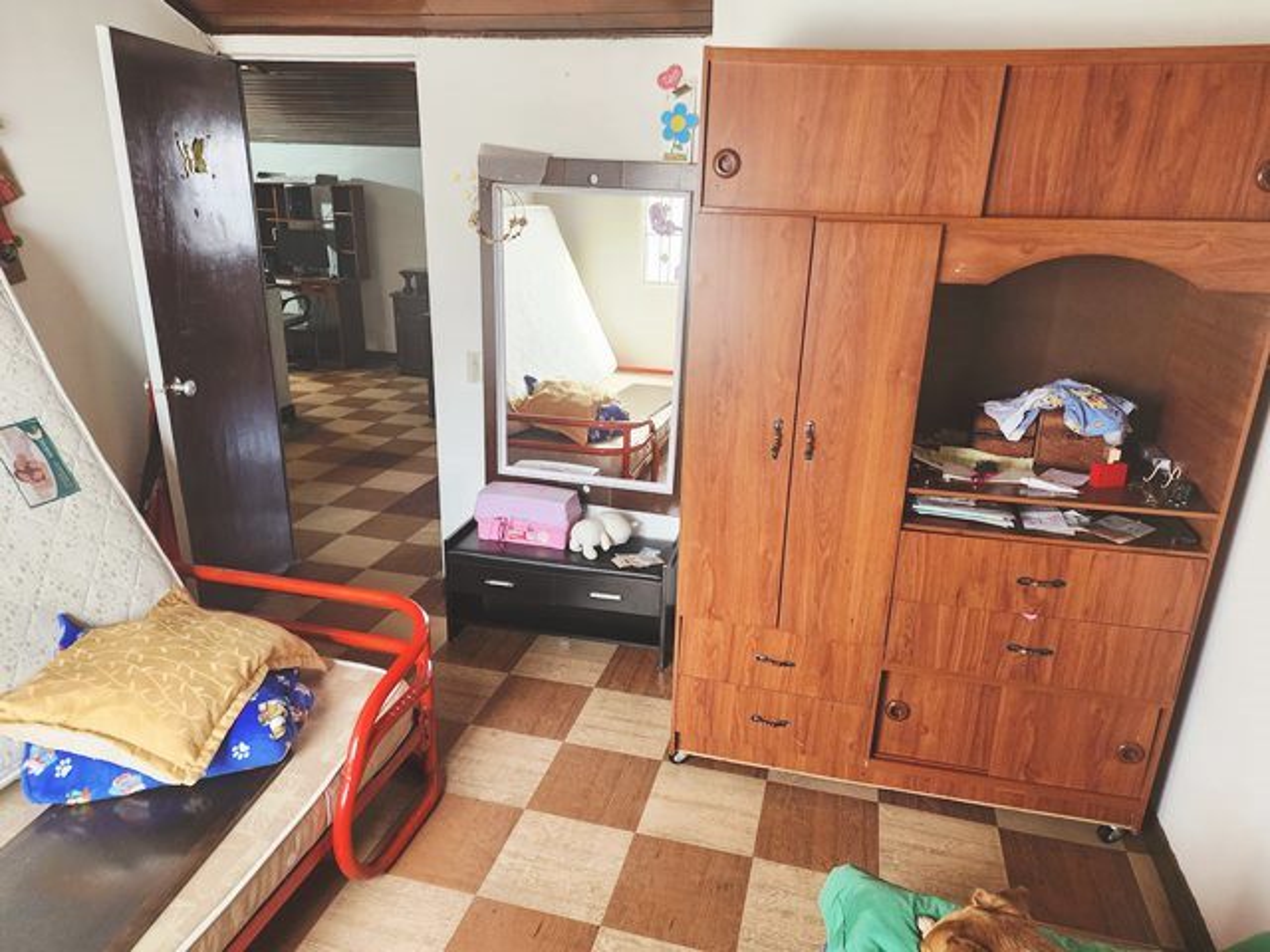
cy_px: 476
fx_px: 844
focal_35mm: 23
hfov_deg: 73.9
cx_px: 635
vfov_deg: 58.9
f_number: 1.8
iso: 250
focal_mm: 6.4
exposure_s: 1/100
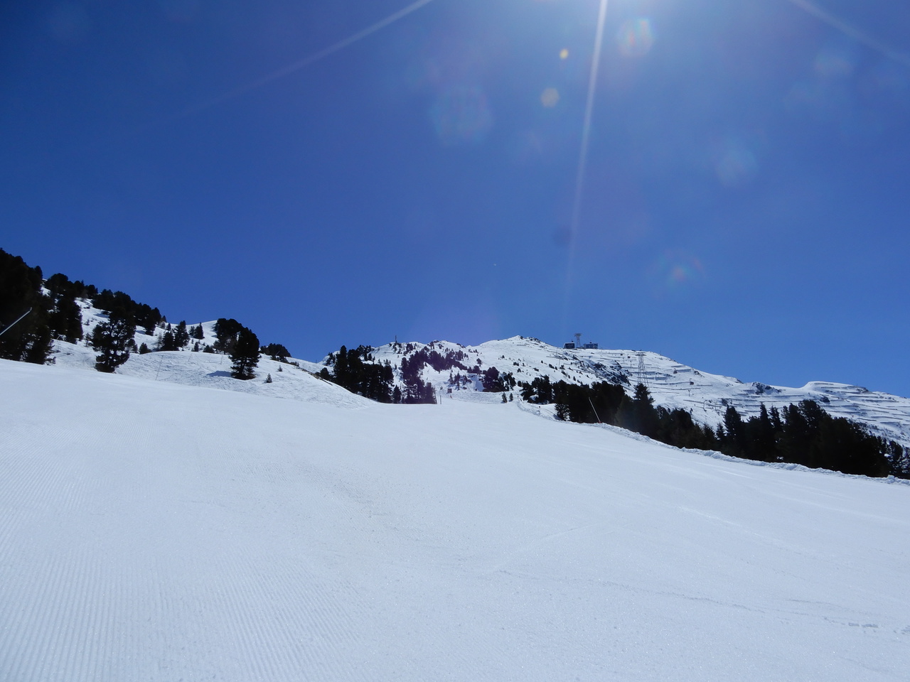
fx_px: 631
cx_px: 455
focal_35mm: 24
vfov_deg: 56.8
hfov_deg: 71.6
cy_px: 341
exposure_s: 1/1600
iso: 80
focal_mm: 4.3
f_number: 5.6
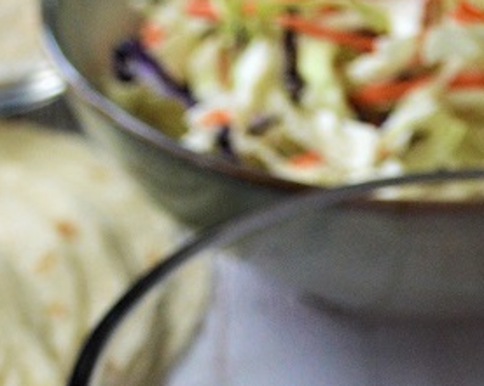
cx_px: 178
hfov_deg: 12.0
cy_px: 697
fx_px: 2297
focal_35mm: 161
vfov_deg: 9.2
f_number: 5
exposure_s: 1/500
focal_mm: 35
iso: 1000
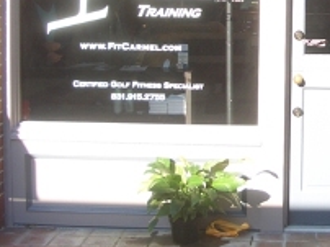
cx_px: 326
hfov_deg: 23.2
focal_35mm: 81
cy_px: 23
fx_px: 771
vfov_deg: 17.9
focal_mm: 5.8
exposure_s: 1/160
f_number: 2.6
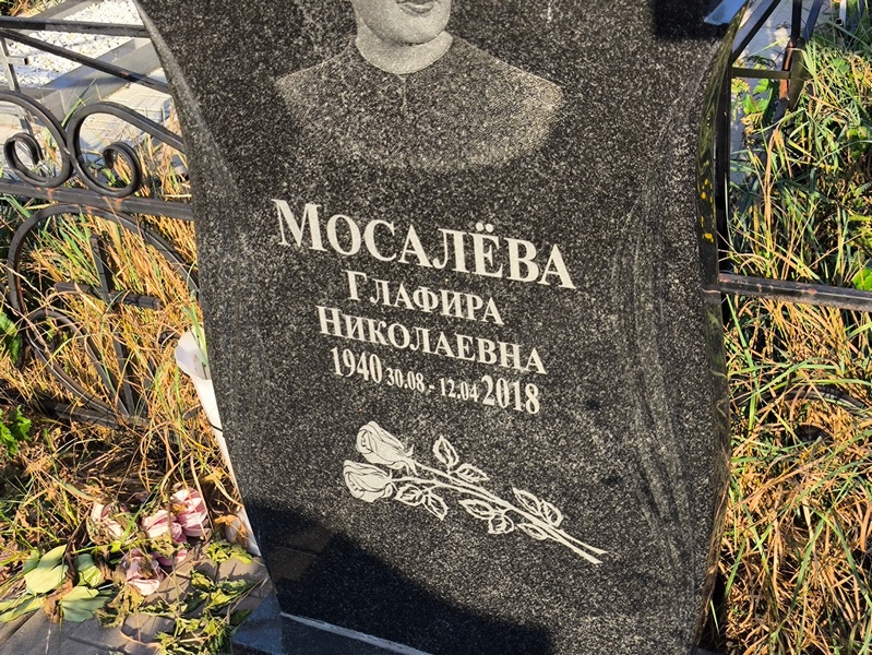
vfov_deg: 29.1
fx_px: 1260
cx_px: 436
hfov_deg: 38.2
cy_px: 328
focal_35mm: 50
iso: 50
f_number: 1.7
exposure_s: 1/523
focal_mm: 4.71
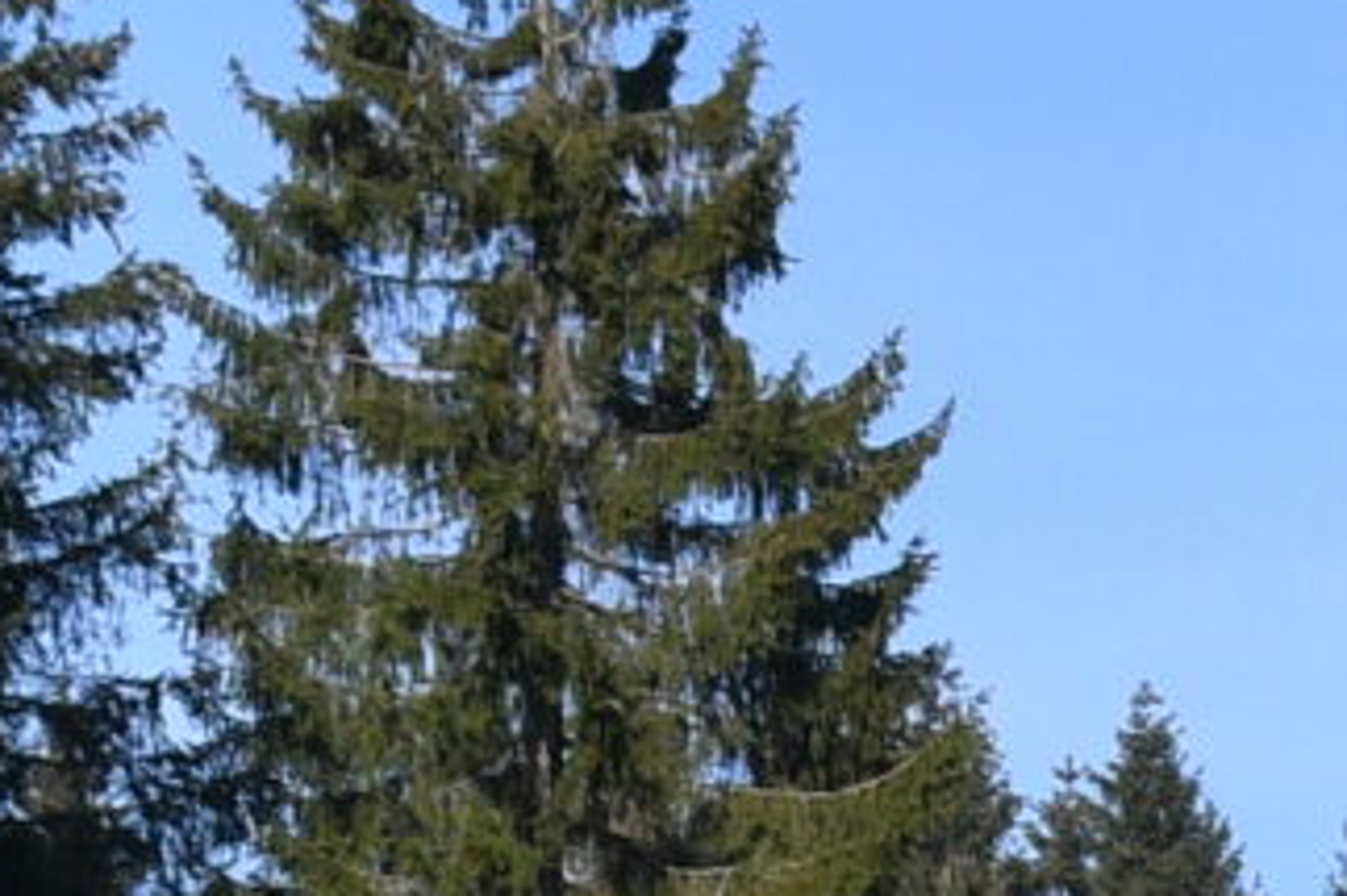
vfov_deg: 3.4
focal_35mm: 404
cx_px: 2148
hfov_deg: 5.1
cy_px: 861
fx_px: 15108
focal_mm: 34
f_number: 7.1
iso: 400
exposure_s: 1/1600
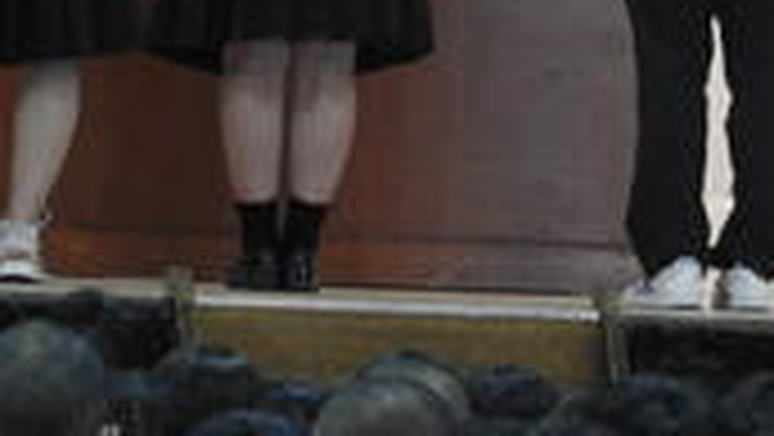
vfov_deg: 1.5
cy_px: -220
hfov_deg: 2.6
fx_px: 17148
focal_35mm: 835
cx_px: 212
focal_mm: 59.1
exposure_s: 1/30
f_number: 5.5
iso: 500
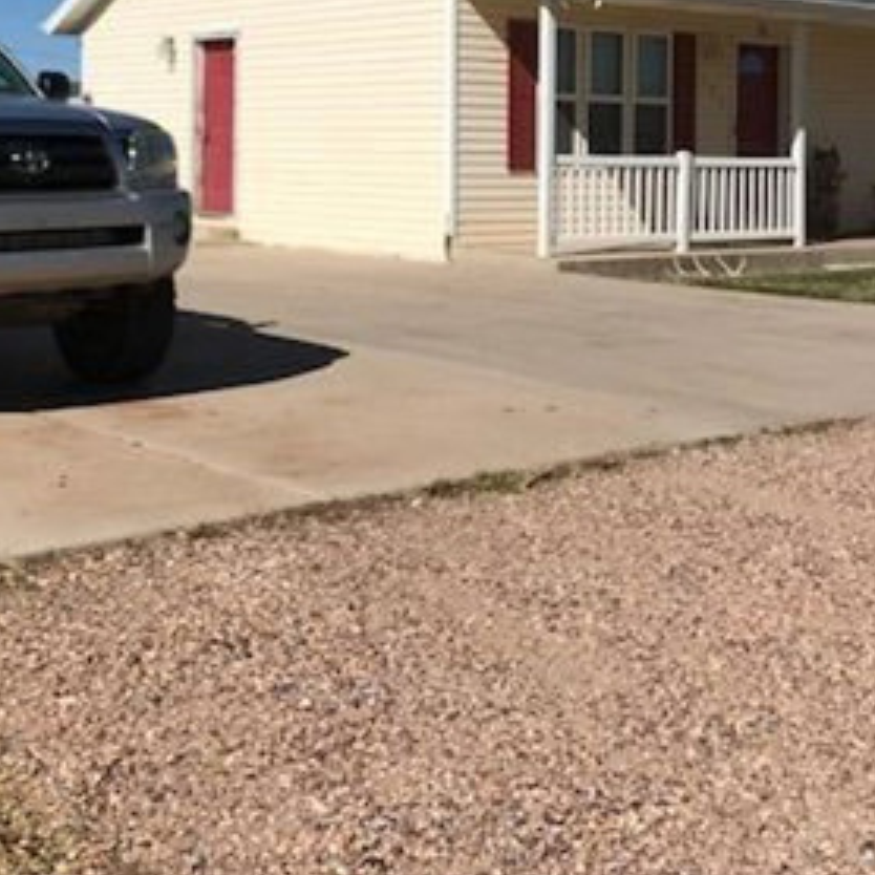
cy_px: 161
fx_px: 1630
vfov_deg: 29.3
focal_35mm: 57
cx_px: 526
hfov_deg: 30.0
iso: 20
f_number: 1.8
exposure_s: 1/5319
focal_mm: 3.99
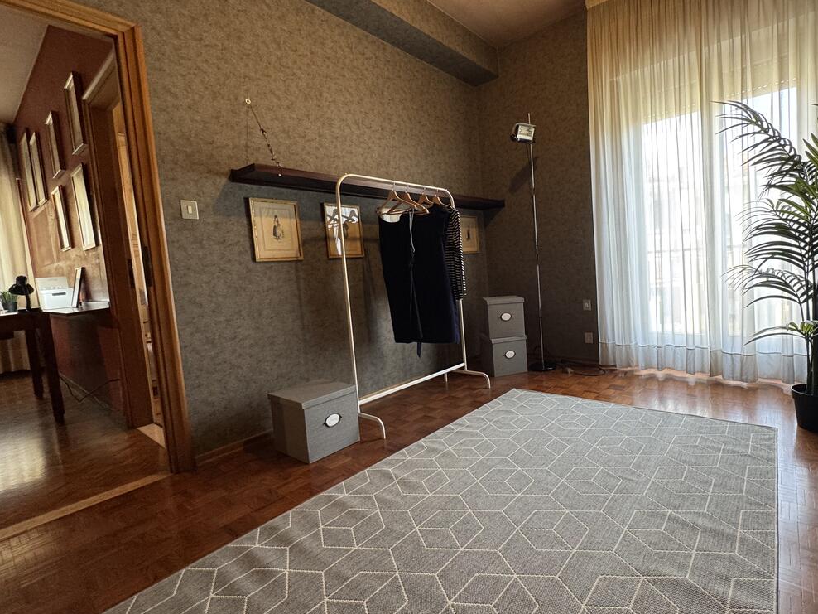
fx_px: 402
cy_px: 292
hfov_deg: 89.7
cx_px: 496
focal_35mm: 17
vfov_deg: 74.7
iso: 200
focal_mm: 2.22
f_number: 2.2
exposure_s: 1/50
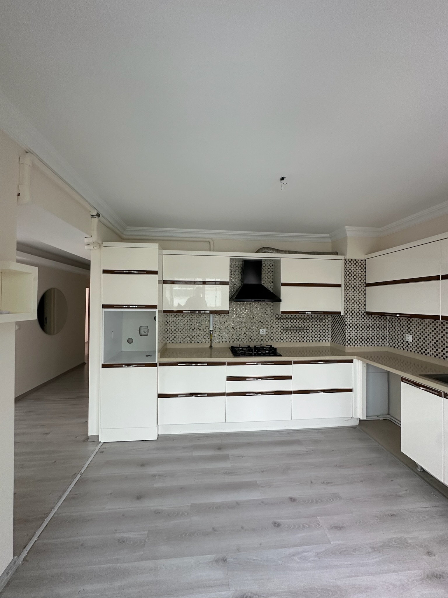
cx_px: 224
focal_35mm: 14
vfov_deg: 102.1
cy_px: 299
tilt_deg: +1.0
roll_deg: -2.4
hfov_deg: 85.7
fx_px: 242
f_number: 2.2
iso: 200
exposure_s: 1/99
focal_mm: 2.22
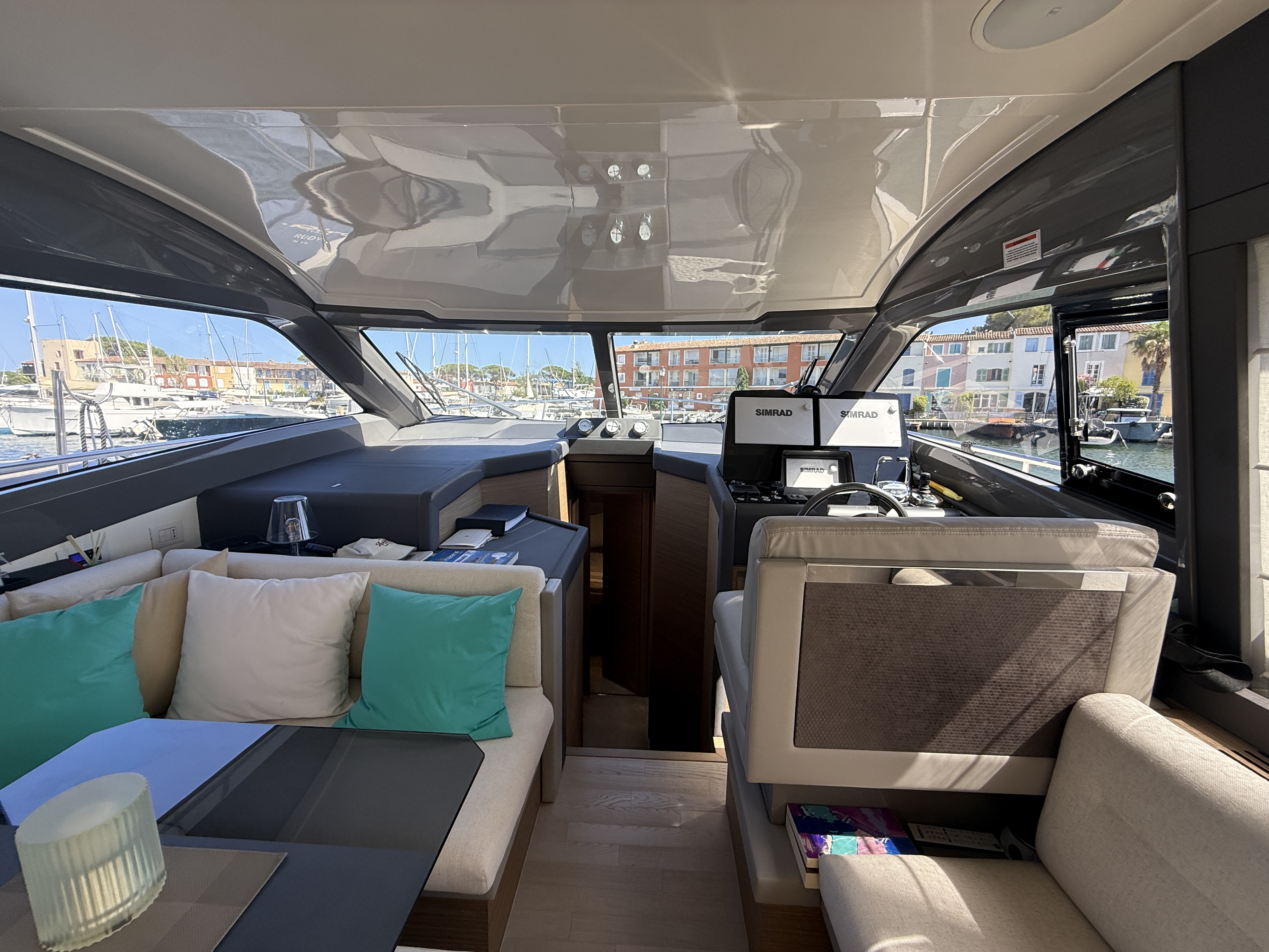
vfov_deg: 85.7
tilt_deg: -7.7
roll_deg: +0.2
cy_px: 476
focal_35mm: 14
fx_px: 513
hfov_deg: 102.1
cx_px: 634
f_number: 2.2
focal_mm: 2.22
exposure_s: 1/242
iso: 64
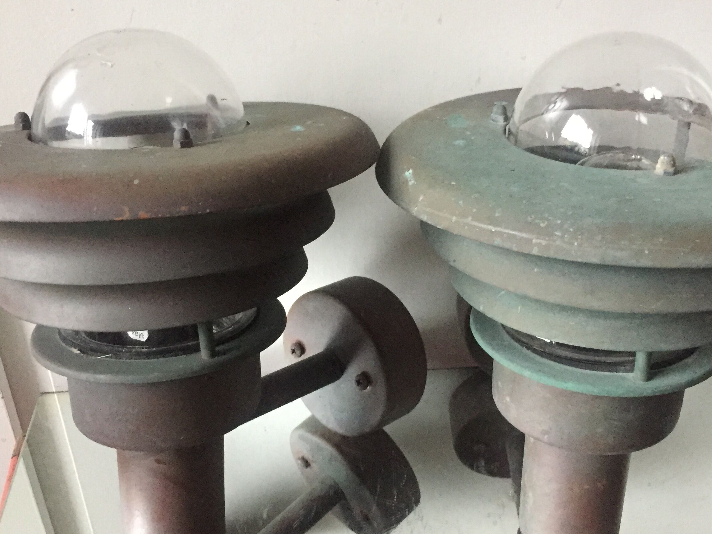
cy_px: 261
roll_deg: -2.2
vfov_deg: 35.1
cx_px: 374
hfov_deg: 45.8
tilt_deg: -36.0
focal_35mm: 41
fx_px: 843
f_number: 2.2
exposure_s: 1/17
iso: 400
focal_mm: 4.15
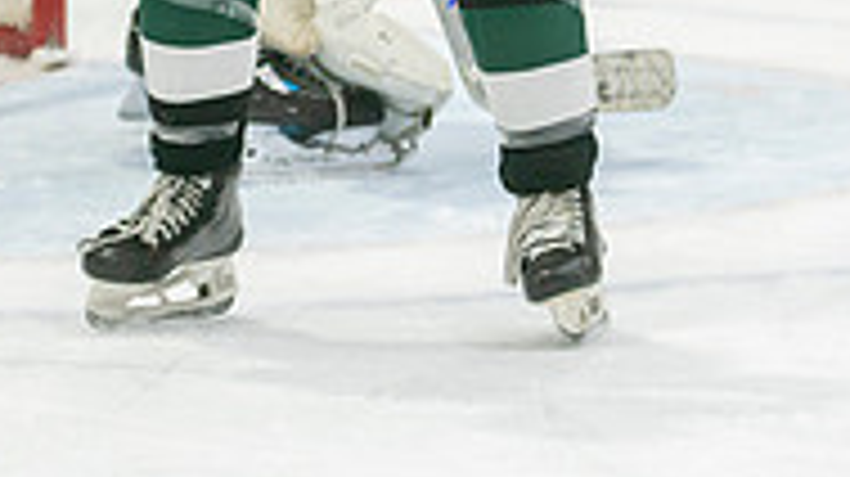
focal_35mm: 472
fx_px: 10631
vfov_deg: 2.6
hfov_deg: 4.6
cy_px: -388
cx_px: 386
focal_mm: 102
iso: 800
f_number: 3.2
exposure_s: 1/640
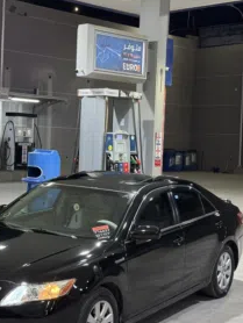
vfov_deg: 28.1
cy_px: 174
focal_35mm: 69
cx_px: 73
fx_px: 645
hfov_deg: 21.2
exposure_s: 1/40
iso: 200
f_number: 1.78
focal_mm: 6.76
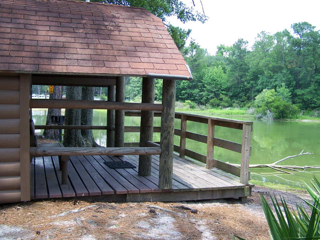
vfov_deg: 37.7
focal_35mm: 38
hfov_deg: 49.0
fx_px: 351
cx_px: 160
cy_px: 120
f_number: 2.8
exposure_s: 1/180
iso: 80
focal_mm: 6.3
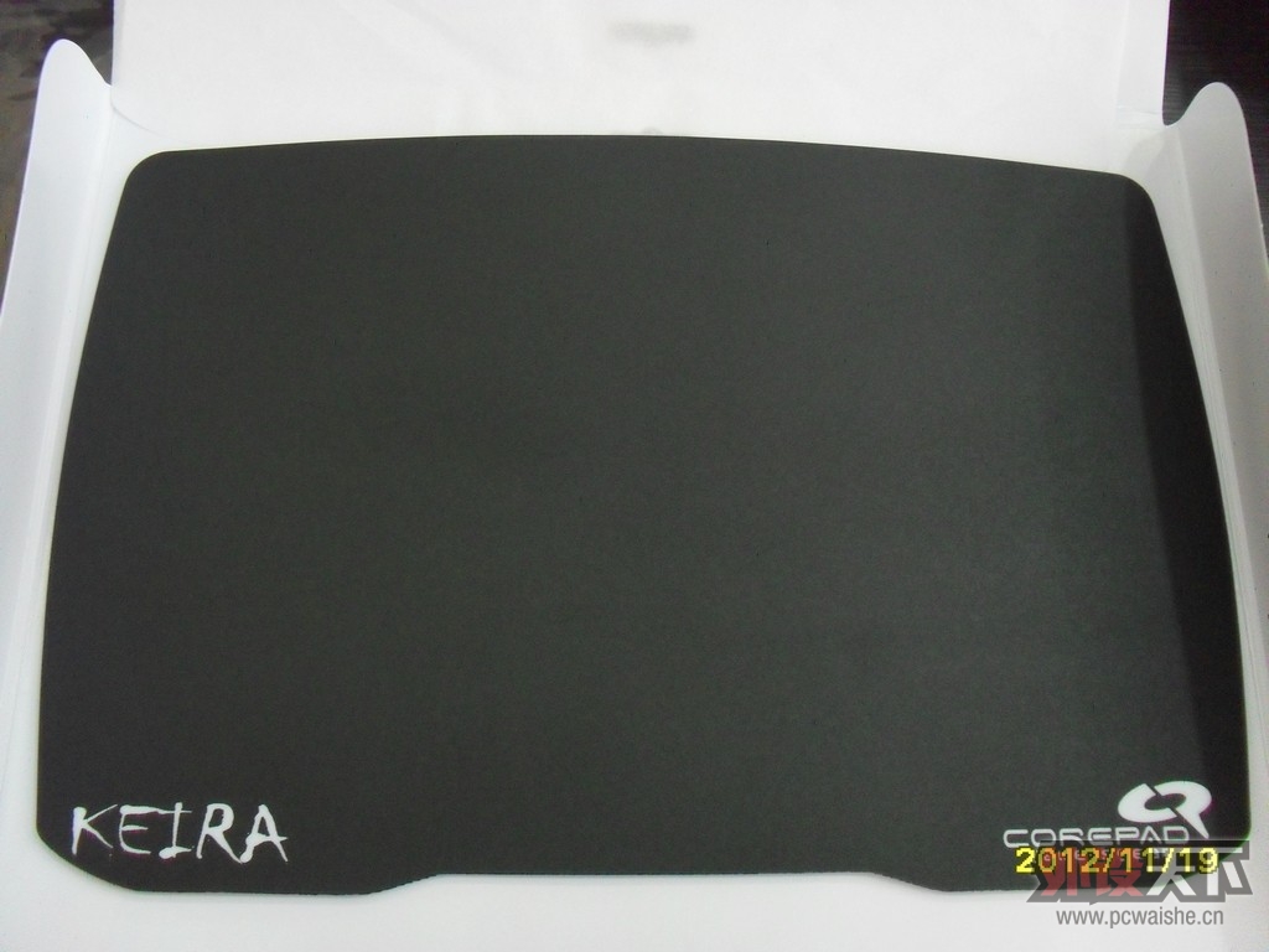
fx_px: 1283
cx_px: 634
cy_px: 476
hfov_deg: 52.6
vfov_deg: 40.7
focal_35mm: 35
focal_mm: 6.3
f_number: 3.2
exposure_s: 1/8
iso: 400
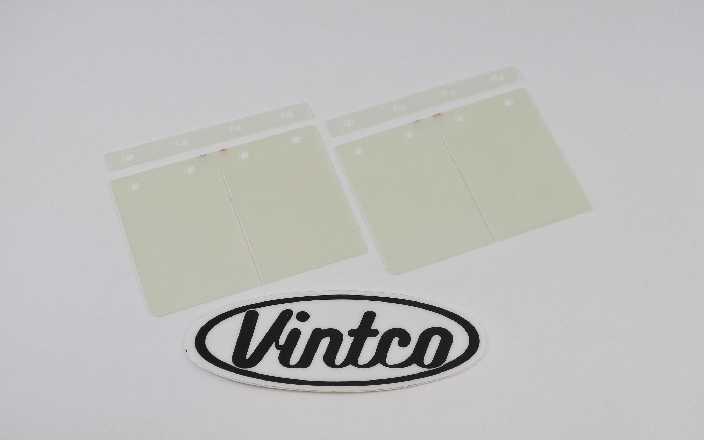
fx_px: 902
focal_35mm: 47
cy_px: 232
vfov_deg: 27.4
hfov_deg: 42.6
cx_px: 352
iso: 400
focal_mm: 17.2
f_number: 4.5
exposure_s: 1/200
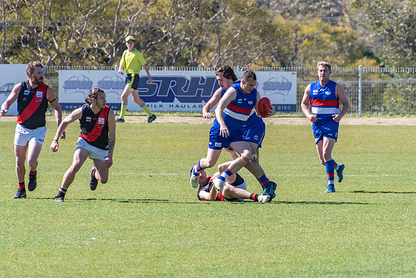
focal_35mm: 668
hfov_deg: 3.1
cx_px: 228
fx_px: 7715
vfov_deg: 2.1
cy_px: 135
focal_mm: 400
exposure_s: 1/1600
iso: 800
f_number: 8
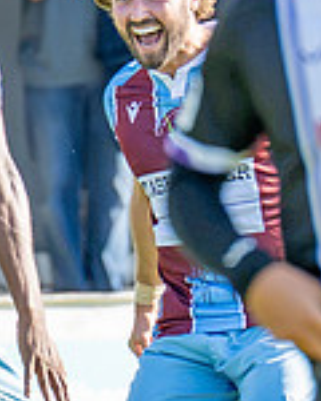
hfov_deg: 0.7
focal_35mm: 2371
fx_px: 28157
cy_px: 247
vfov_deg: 0.8
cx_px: -318
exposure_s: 1/2500
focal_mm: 200
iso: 400
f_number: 4
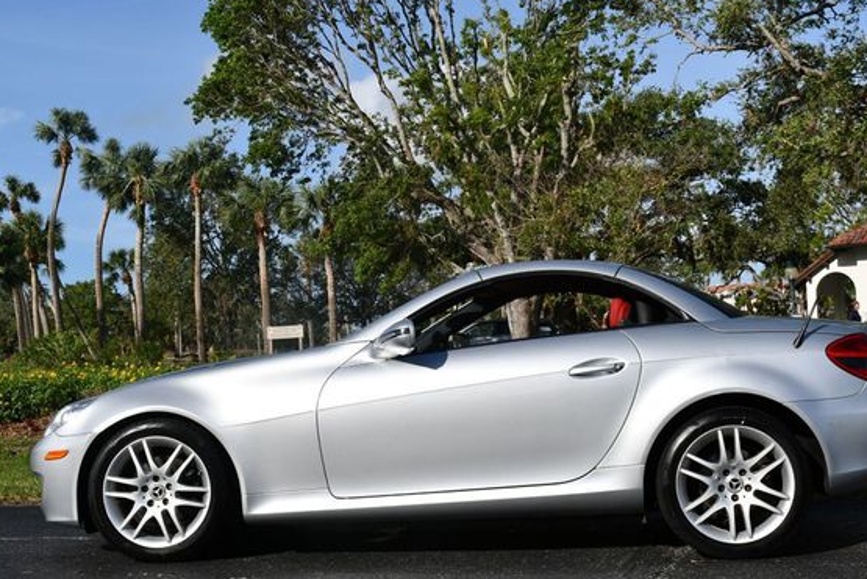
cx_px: 461
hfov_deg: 37.5
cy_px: 292
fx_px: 1277
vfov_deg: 25.6
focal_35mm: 53
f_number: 10
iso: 100
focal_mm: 23
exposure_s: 1/400
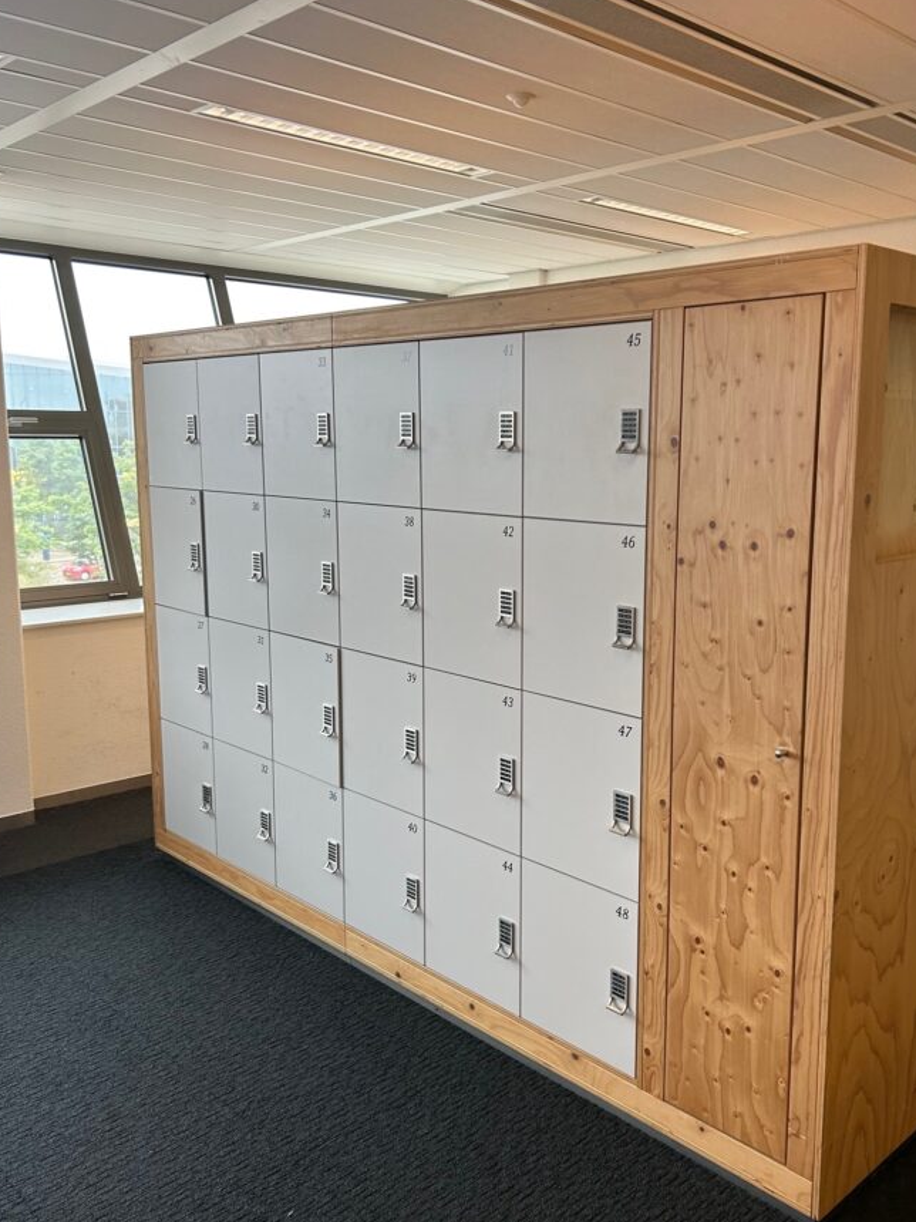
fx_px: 1094
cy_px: 617
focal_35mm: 31
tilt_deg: -11.2
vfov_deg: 58.4
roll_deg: +0.3
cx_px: 525
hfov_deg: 45.3
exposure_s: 1/100
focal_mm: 5.7
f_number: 1.5
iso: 100
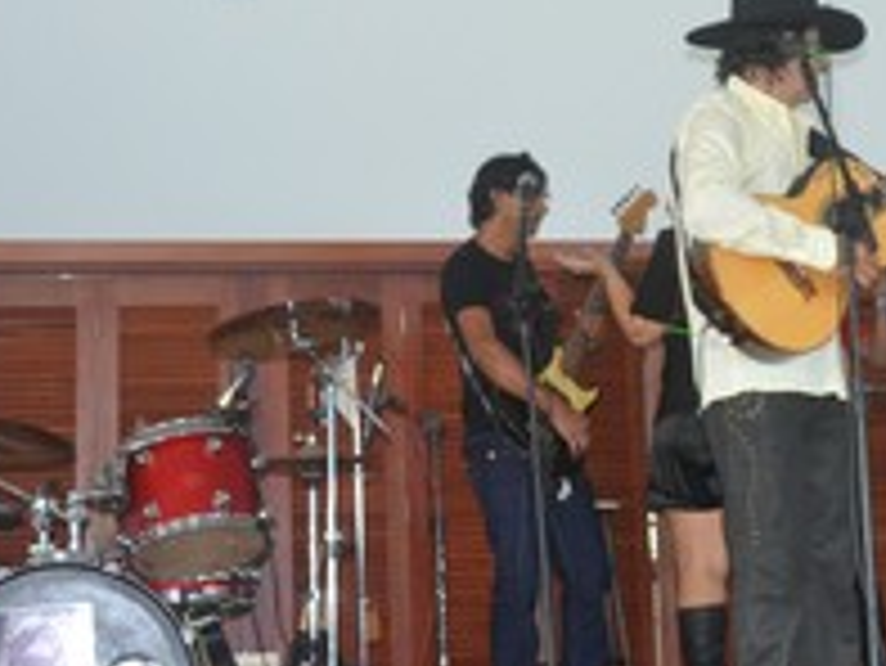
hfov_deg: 24.0
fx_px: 2023
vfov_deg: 18.6
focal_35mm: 79
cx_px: 801
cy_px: 220
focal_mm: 24
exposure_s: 1/60
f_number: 3.8
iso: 1250
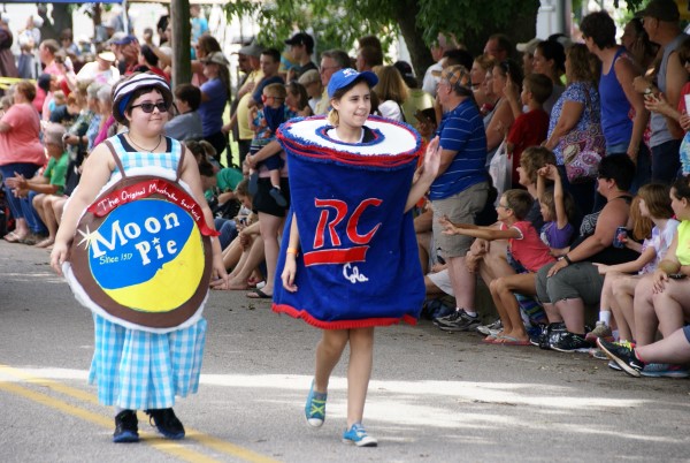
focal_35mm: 225
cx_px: 345
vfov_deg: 6.1
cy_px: 232
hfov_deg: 9.1
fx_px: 4319
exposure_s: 1/250
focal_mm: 150
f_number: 6.3
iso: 160
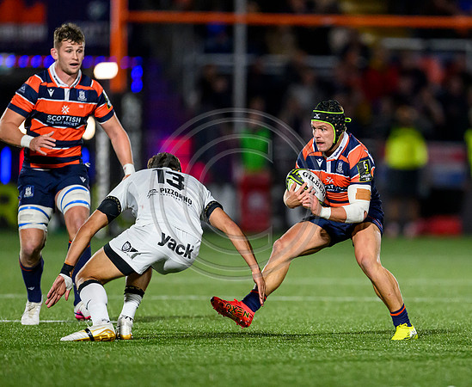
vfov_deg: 2.5
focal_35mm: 626
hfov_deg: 3.1
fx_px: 8828
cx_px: 397
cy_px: 188
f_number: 2.8
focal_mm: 400
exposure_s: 1/2500
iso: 6400
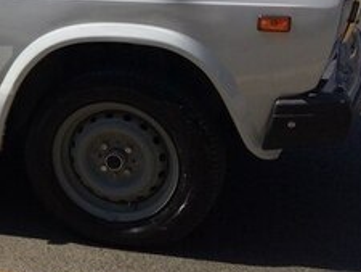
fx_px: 887
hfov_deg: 20.3
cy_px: 70
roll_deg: +3.9
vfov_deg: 17.3
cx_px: -151
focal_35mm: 85
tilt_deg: -14.1
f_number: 2.2
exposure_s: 1/3425
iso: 32
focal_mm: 4.15
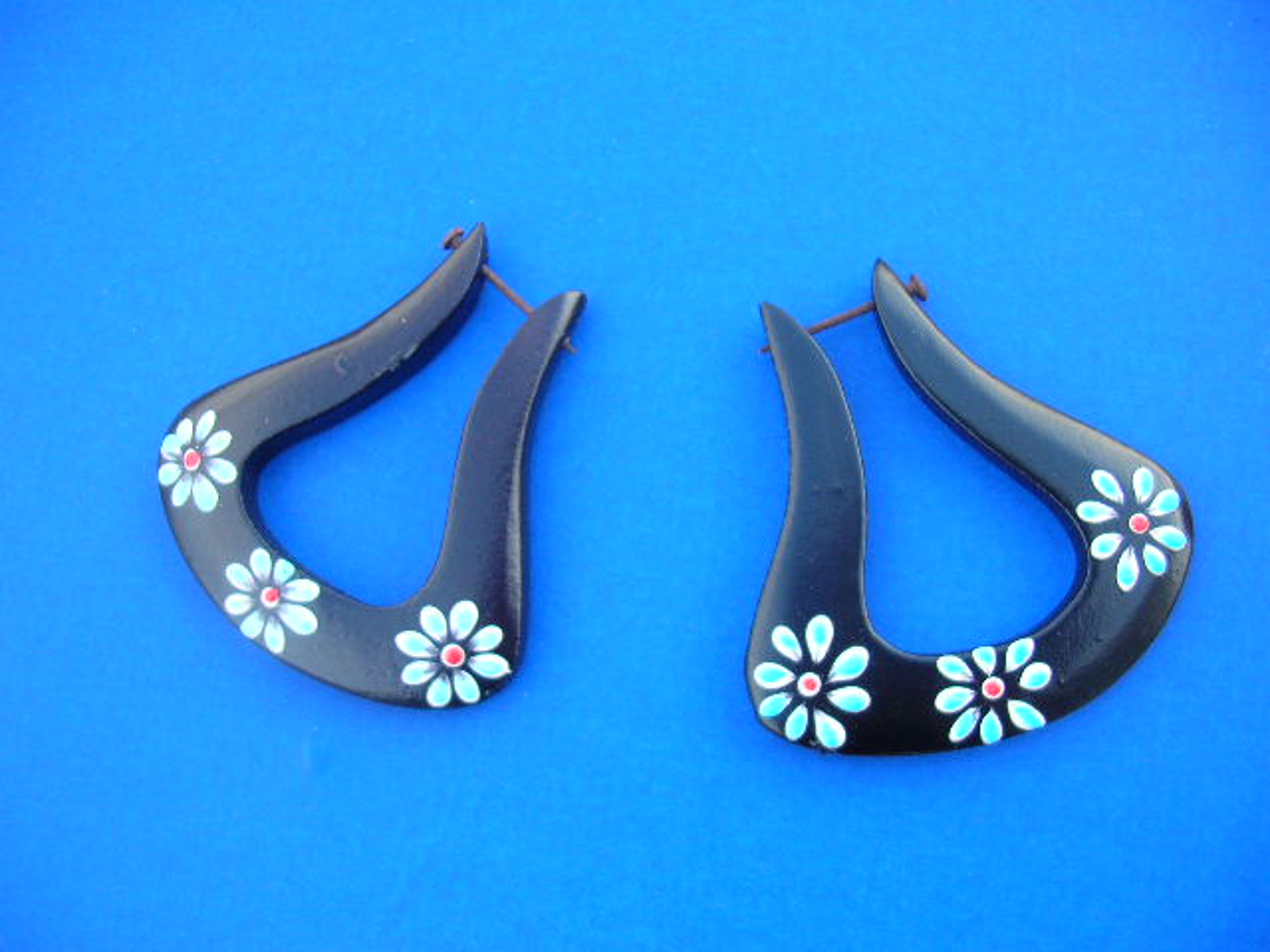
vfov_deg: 40.7
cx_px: 635
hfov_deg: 52.6
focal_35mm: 35
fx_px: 1284
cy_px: 476
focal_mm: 5.8
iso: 50
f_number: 2.8
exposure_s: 1/34.1
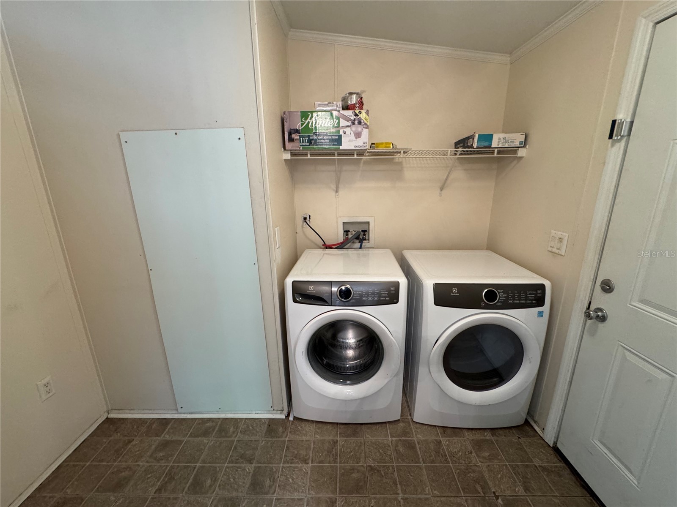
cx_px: 338
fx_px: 274
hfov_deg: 102.1
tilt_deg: -15.8
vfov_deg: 85.7
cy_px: 254
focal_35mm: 14
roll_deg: +0.0
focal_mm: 2.22
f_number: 2.2
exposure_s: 1/60
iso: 400
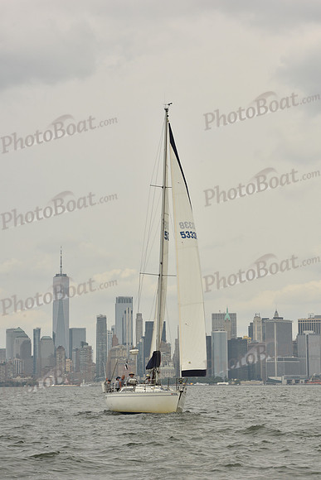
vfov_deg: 23.6
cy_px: 240
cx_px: 160
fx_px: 1149
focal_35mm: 86
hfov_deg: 15.9
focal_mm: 86
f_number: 10
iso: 250
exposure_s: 1/640
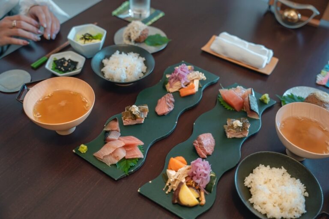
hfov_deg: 53.1
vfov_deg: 36.9
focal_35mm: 36
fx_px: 329
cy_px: 110
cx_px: 164
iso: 320
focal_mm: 36
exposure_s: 1/100
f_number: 2.8
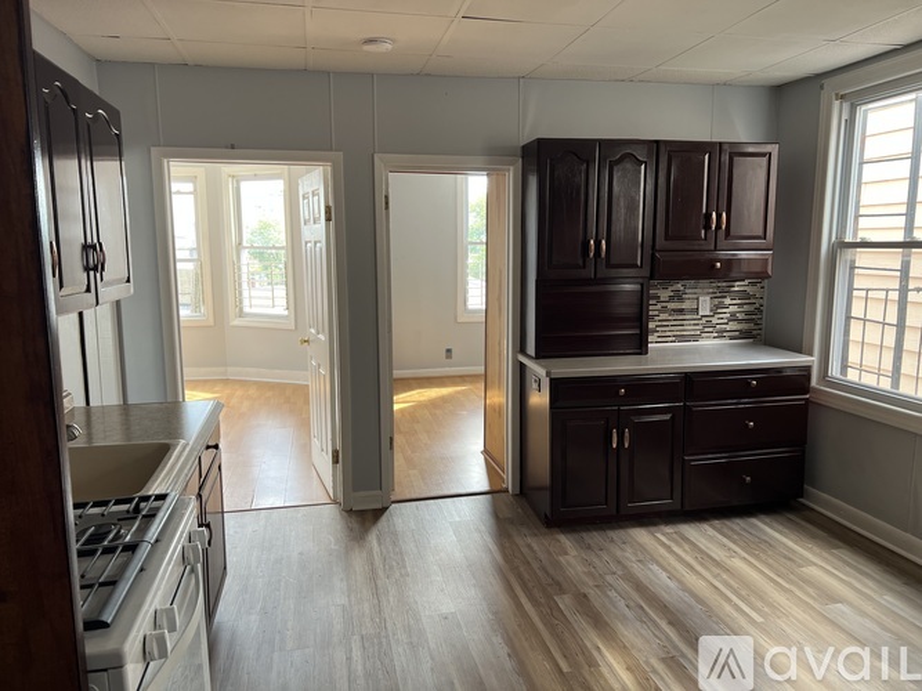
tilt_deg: -8.8
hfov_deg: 67.3
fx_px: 692
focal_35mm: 26
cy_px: 346
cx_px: 461
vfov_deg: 53.0
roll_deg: +0.3
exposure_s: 1/121
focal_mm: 5.7
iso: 64
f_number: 1.5
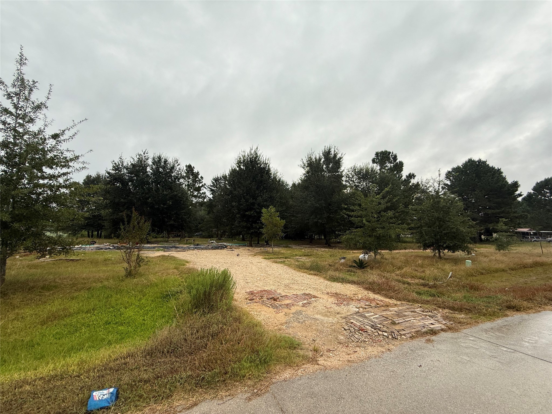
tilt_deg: +6.9
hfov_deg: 102.1
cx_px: 276
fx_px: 223
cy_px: 207
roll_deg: -0.8
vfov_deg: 85.7
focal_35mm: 14
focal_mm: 2.22
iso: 50
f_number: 2.2
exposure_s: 1/145
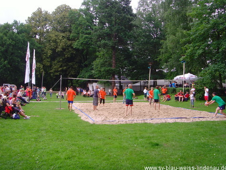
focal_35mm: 41
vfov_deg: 35.1
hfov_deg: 45.8
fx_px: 268
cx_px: 112
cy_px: 83
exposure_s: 1/180
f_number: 3.5
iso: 80
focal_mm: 6.6
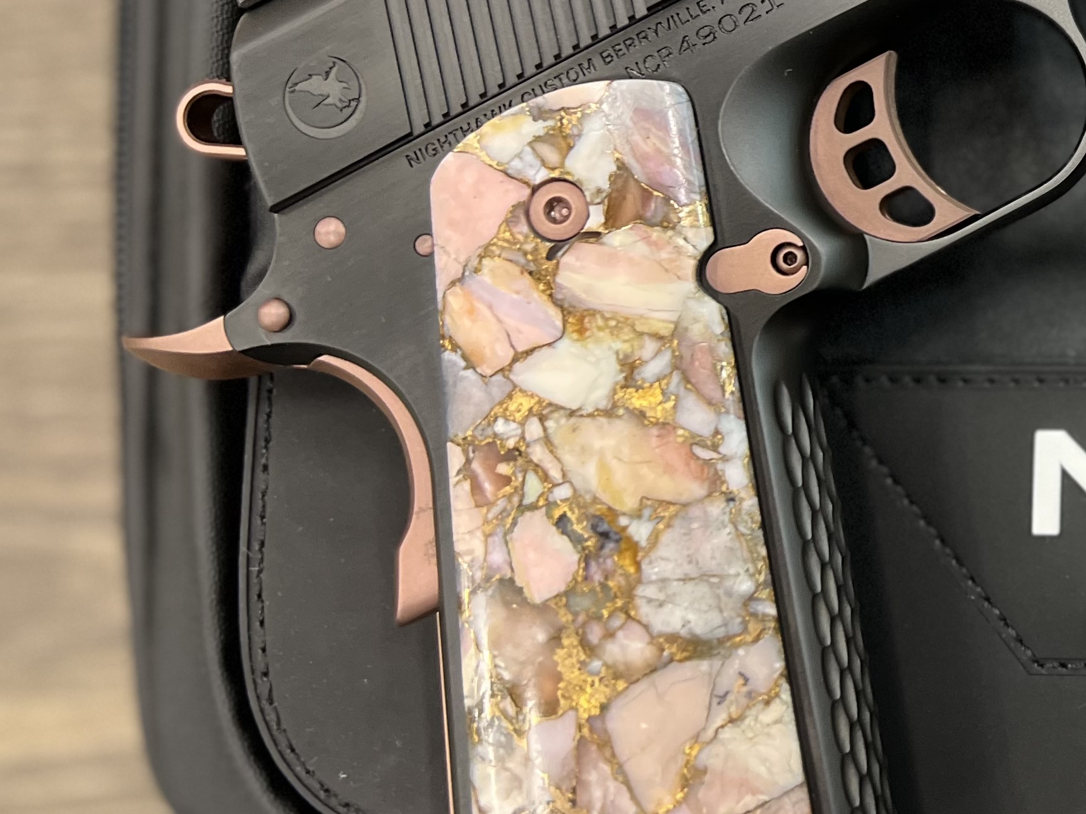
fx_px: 1914
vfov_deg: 23.7
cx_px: 1212
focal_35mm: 61
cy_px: 169
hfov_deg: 28.6
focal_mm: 5.7
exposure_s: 1/60
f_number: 1.5
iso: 250
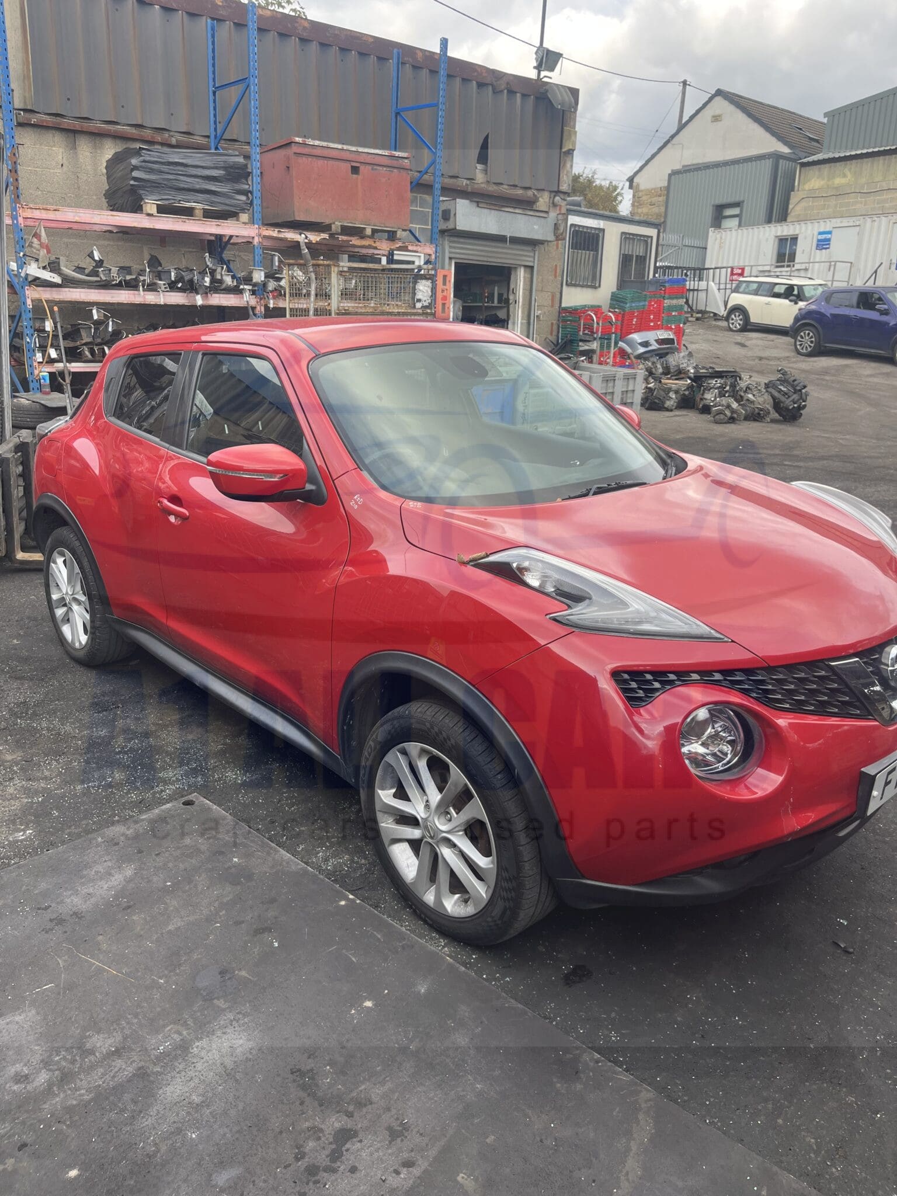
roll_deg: -0.5
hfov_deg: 53.1
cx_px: 448
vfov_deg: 67.3
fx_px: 898
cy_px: 598
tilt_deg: -14.5
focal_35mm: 26
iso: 50
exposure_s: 1/463
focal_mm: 5.1
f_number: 1.6
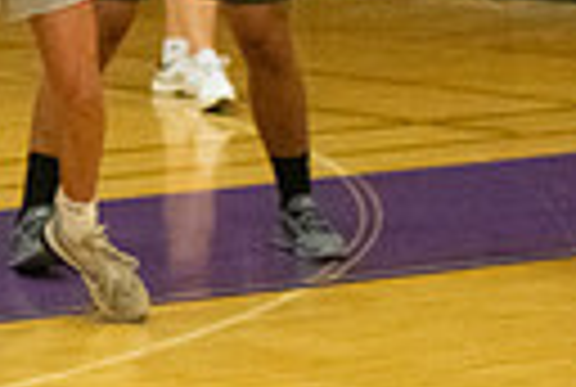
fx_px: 5068
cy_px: 92
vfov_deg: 4.4
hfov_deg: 6.3
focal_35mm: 316
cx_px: -716
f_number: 4.5
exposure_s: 1/800
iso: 6400
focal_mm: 70
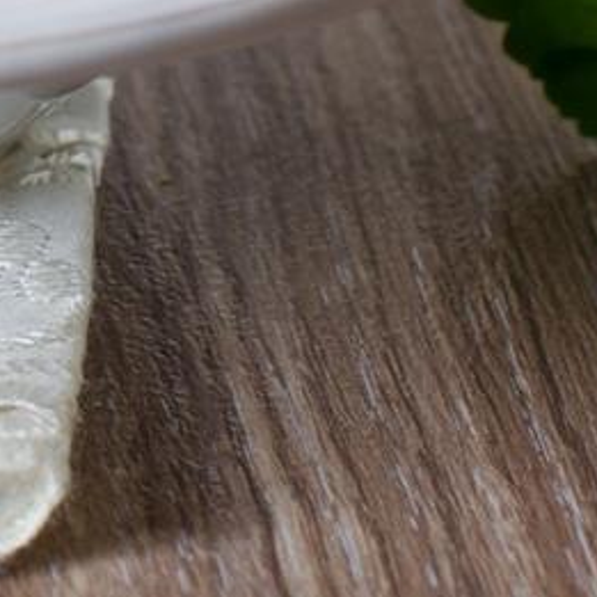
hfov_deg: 5.9
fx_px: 5698
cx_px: -387
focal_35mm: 292
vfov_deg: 5.9
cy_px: -308
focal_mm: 50
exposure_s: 1/20
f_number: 5.6
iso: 100
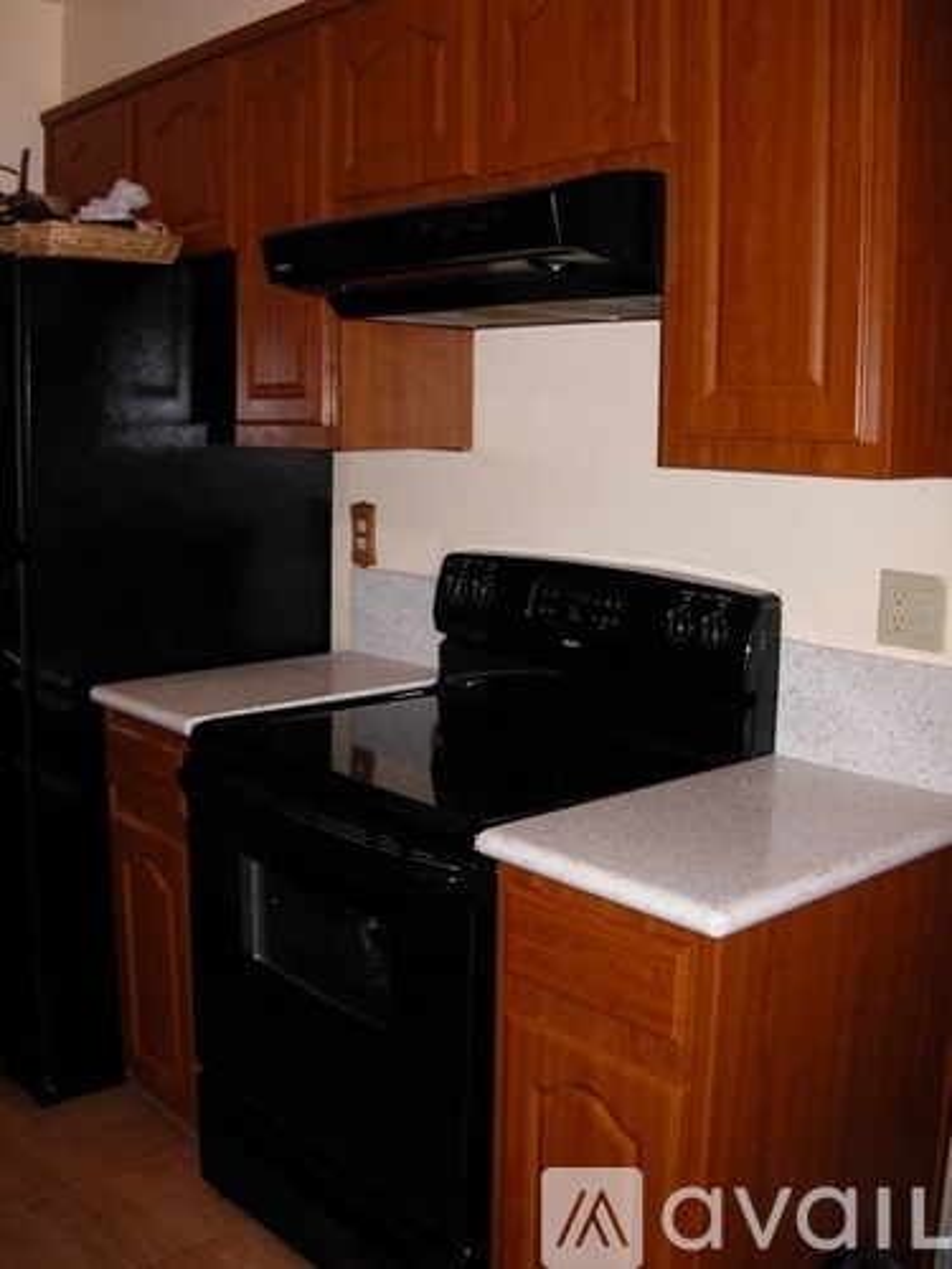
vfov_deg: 49.0
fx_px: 1393
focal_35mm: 38
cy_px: 634
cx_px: 476
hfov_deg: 37.7
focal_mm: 6.3
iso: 112
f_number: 2.9
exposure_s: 1/32
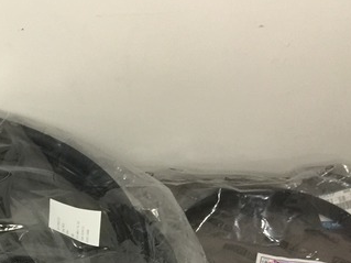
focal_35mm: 93
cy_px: 373
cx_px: -164
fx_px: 943
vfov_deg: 14.9
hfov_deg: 18.8
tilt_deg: -55.0
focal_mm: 4.15
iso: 100
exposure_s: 1/15
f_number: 2.2
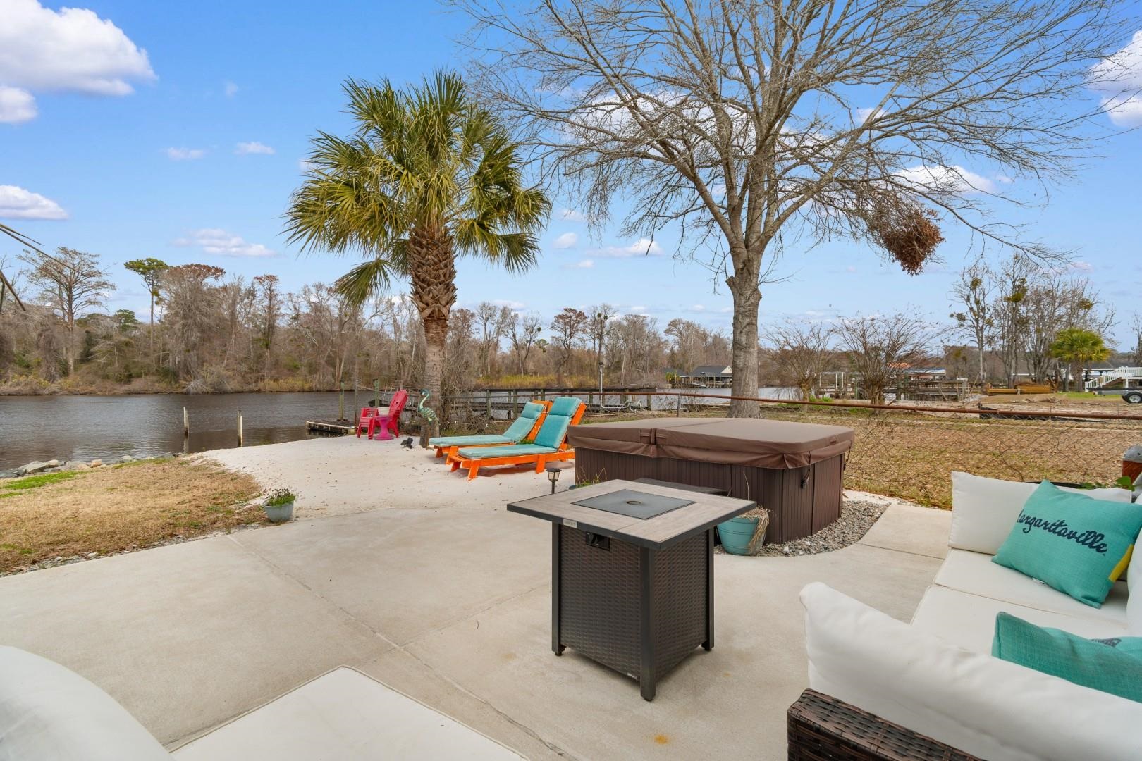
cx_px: 571
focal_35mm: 15
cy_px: 380
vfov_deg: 77.3
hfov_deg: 100.4
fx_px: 476
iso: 100
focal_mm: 10
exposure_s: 1/320
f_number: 9
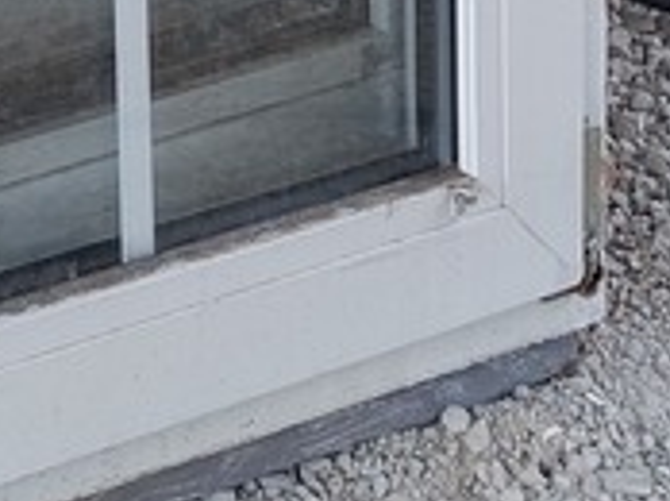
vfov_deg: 9.4
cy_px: -617
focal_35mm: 144
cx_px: -504
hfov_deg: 12.6
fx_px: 2783
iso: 32
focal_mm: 5.23
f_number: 1.8
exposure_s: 1/120
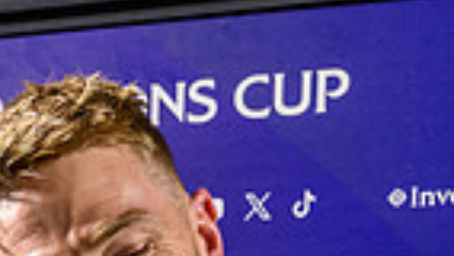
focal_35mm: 134
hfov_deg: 15.9
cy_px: 615
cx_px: 62
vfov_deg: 8.3
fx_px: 1614
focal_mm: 28
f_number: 3.2
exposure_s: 1/500
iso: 2500
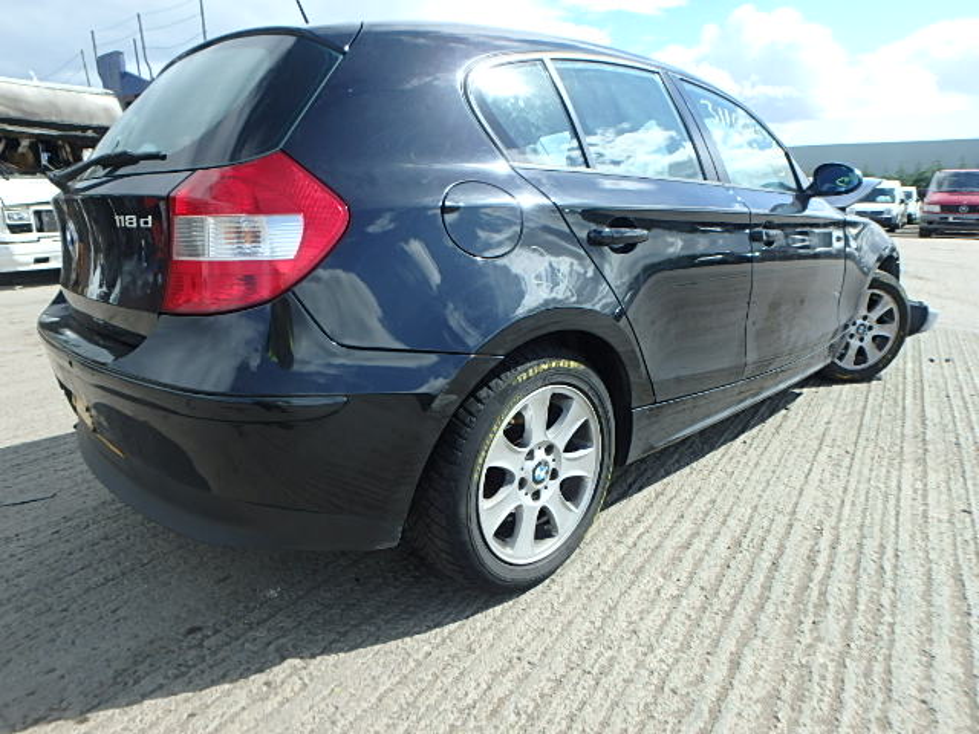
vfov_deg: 63.4
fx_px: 594
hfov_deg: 79.0
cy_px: 367
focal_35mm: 21
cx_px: 490
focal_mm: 3.7
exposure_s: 1/640
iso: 125
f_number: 3.5
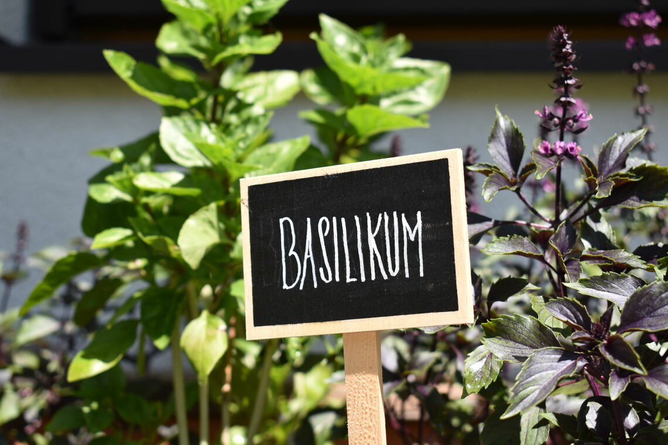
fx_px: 1113
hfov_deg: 33.4
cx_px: 334
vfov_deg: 22.6
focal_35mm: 60
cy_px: 222
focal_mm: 40
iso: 100
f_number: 5
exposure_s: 1/320
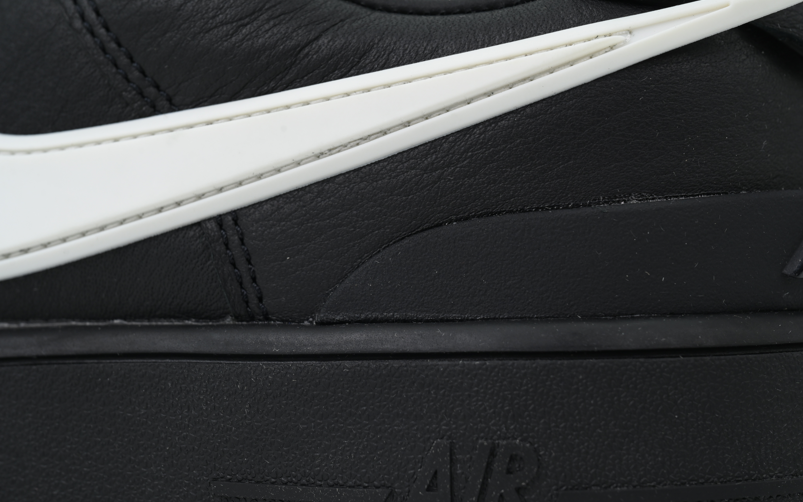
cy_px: 246
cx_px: 402
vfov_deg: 14.7
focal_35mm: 89
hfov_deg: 23.3
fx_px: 1948
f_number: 10
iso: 400
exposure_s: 1/100
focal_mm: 87
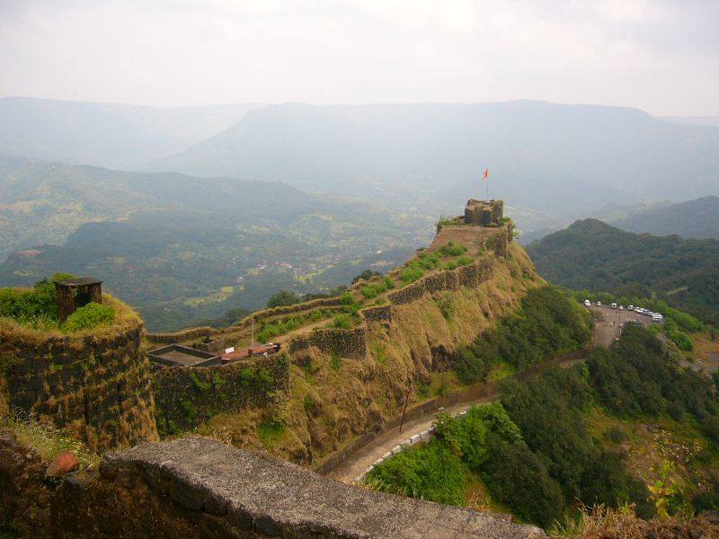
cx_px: 360
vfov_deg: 40.7
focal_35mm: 35
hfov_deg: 52.6
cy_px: 270
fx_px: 727
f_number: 2.8
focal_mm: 5.8
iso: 50
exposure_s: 1/500
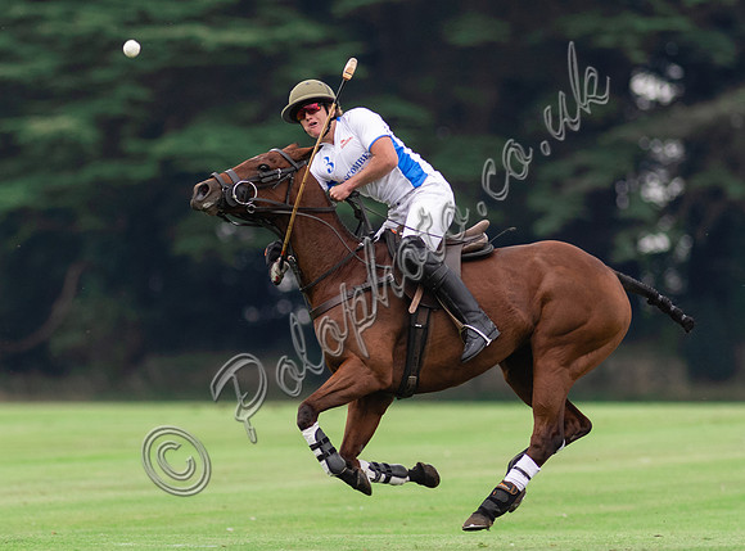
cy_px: 320
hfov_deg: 2.8
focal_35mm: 714
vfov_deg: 2.1
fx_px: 15280
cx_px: 253
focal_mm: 300
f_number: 3.2
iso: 500
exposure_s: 1/1250
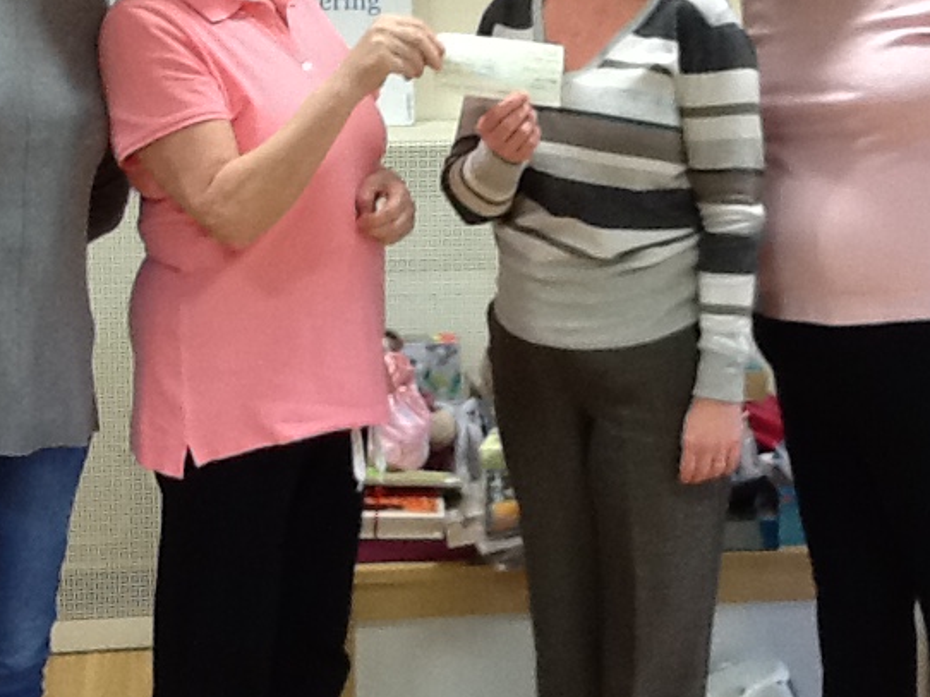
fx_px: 2095
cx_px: 455
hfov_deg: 25.0
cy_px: 242
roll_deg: +0.8
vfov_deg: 18.8
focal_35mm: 78
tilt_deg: -10.1
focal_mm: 2.03
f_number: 2.4
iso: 80
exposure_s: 1/30
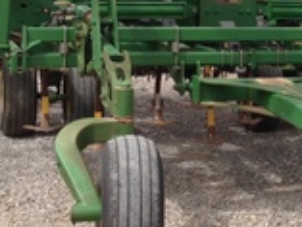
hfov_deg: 17.0
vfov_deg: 12.8
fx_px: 995
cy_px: -25
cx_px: 267
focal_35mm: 114
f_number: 2.4
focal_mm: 4.13
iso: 50
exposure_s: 1/1695
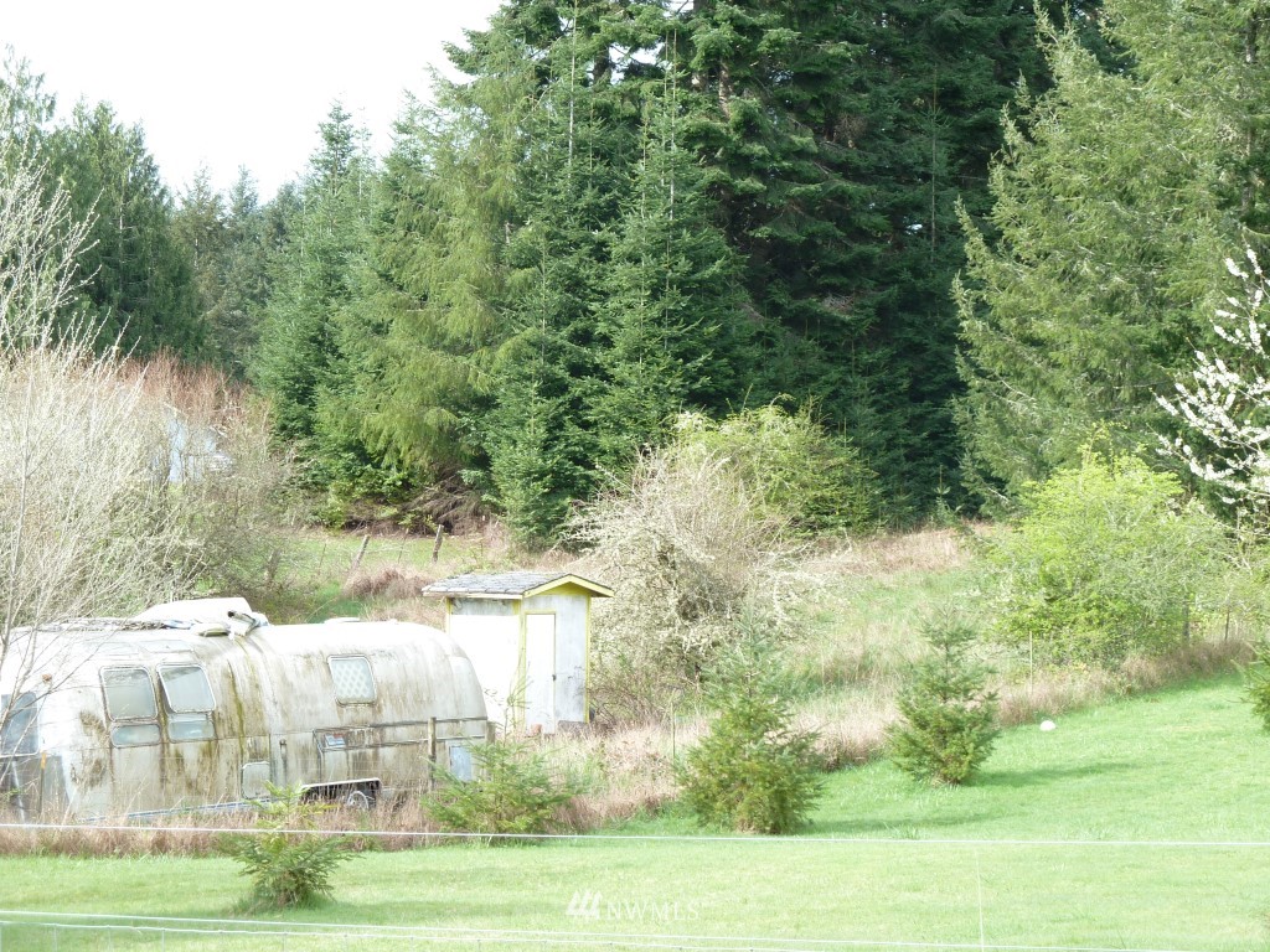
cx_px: 635
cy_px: 476
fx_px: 3522
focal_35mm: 96
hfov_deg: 20.4
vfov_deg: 15.4
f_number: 4.3
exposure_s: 1/100
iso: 80
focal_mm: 15.8
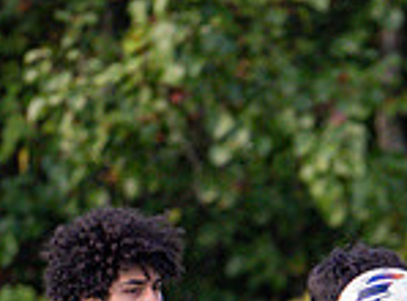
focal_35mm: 2107
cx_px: 537
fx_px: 24634
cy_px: 681
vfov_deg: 0.7
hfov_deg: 0.9
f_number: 4.5
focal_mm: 400
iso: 3200
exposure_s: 1/2500
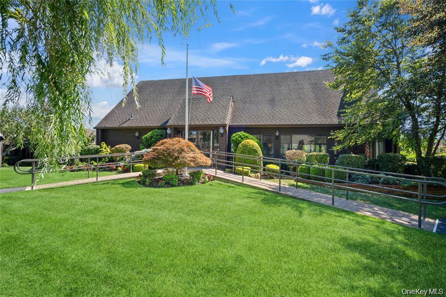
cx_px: 223
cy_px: 148
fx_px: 198
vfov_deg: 73.7
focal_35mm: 16
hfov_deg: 96.8
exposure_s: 1/100
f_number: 6.3
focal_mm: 16
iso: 50
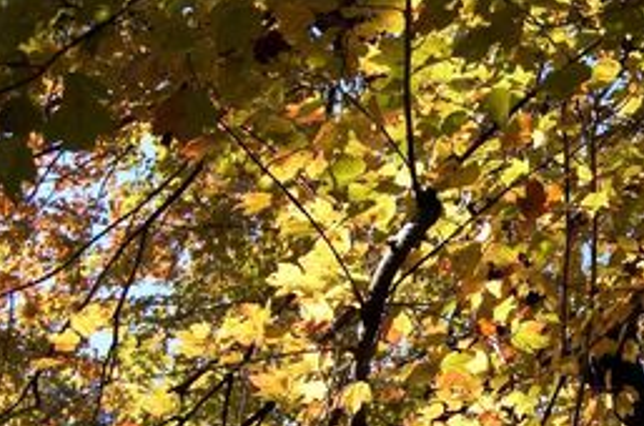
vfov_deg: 15.6
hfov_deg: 21.9
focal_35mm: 87
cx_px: 743
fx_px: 1557
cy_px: 192
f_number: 6.3
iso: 800
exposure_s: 1/1000
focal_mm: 23
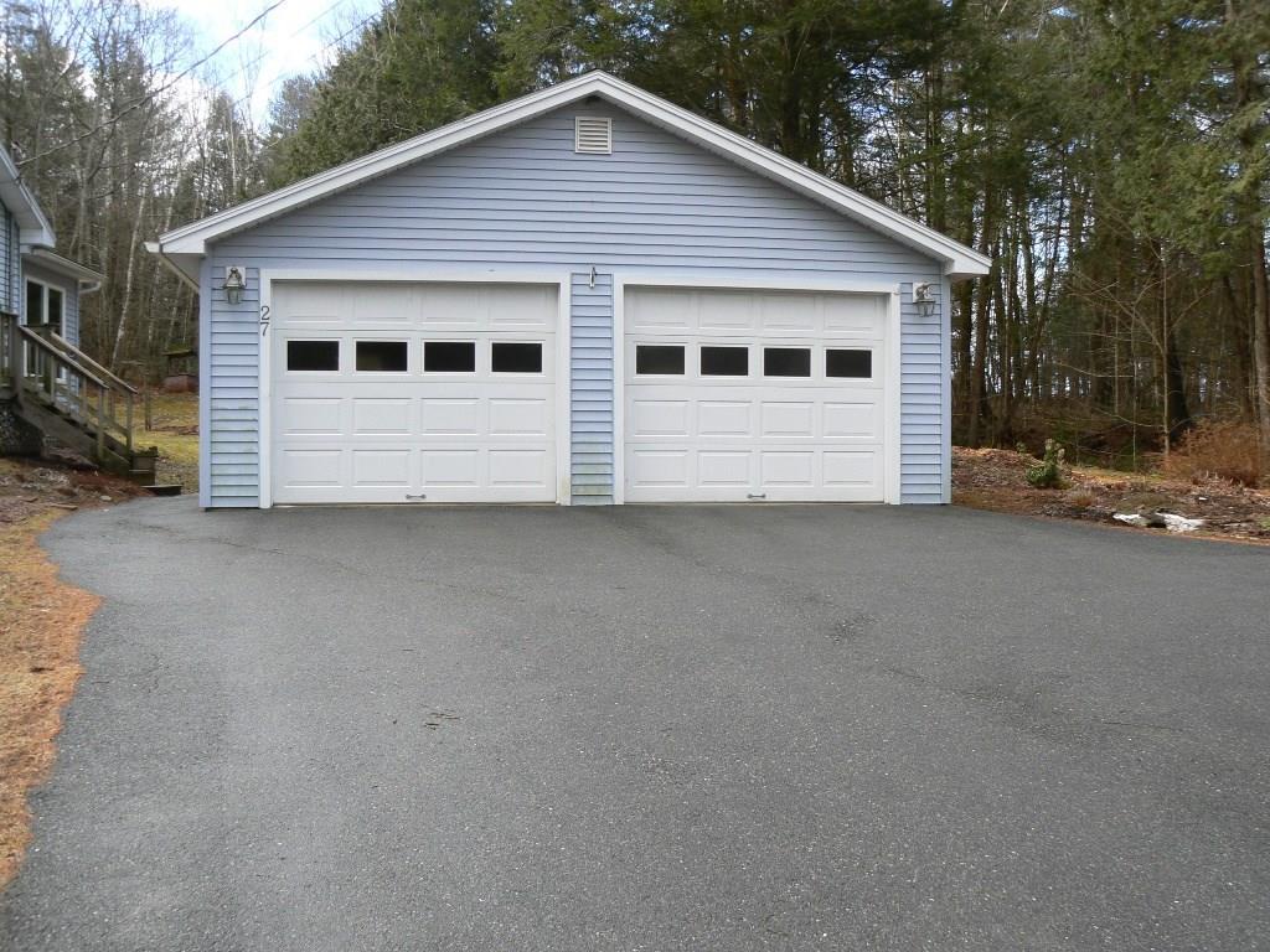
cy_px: 476
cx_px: 635
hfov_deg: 51.4
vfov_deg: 39.7
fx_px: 1321
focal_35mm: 36
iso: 80
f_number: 5.6
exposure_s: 1/100
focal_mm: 6
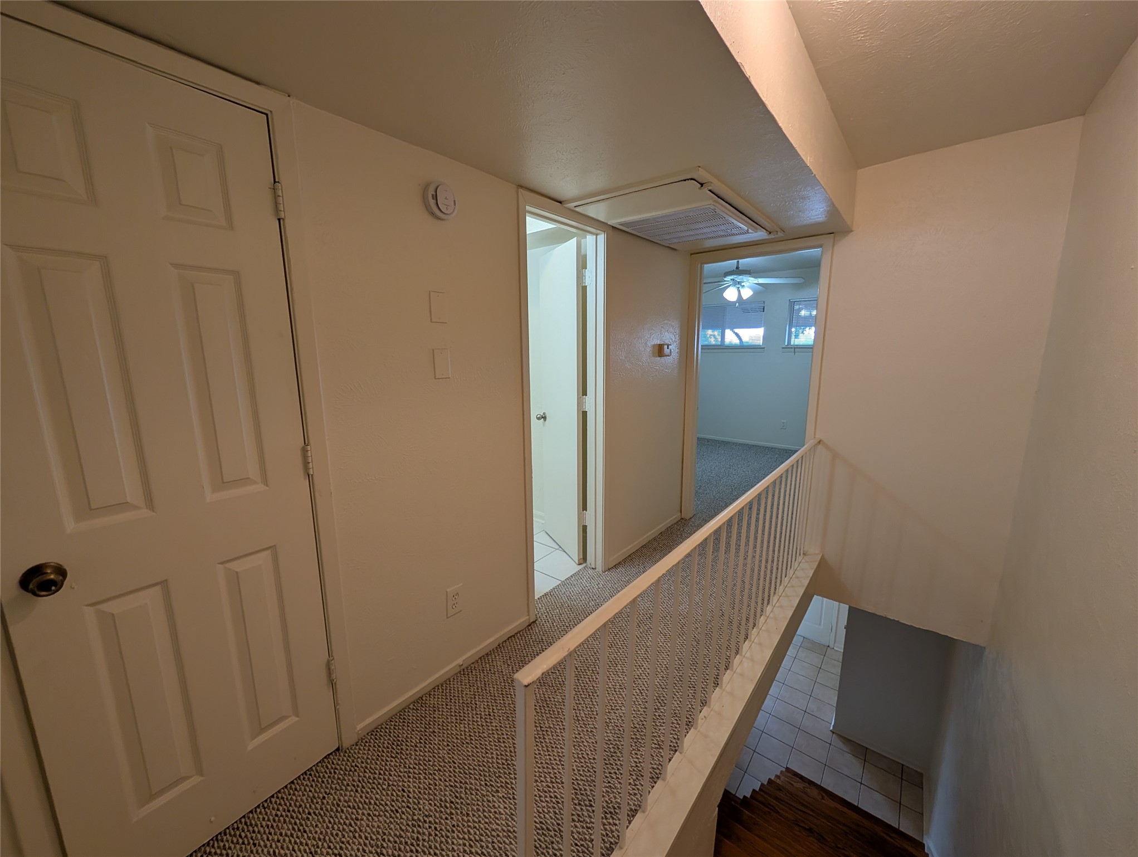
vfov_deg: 94.6
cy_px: 428
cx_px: 569
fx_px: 395
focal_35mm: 12
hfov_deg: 110.5
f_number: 1.7
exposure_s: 1/120
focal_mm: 2.02
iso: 75
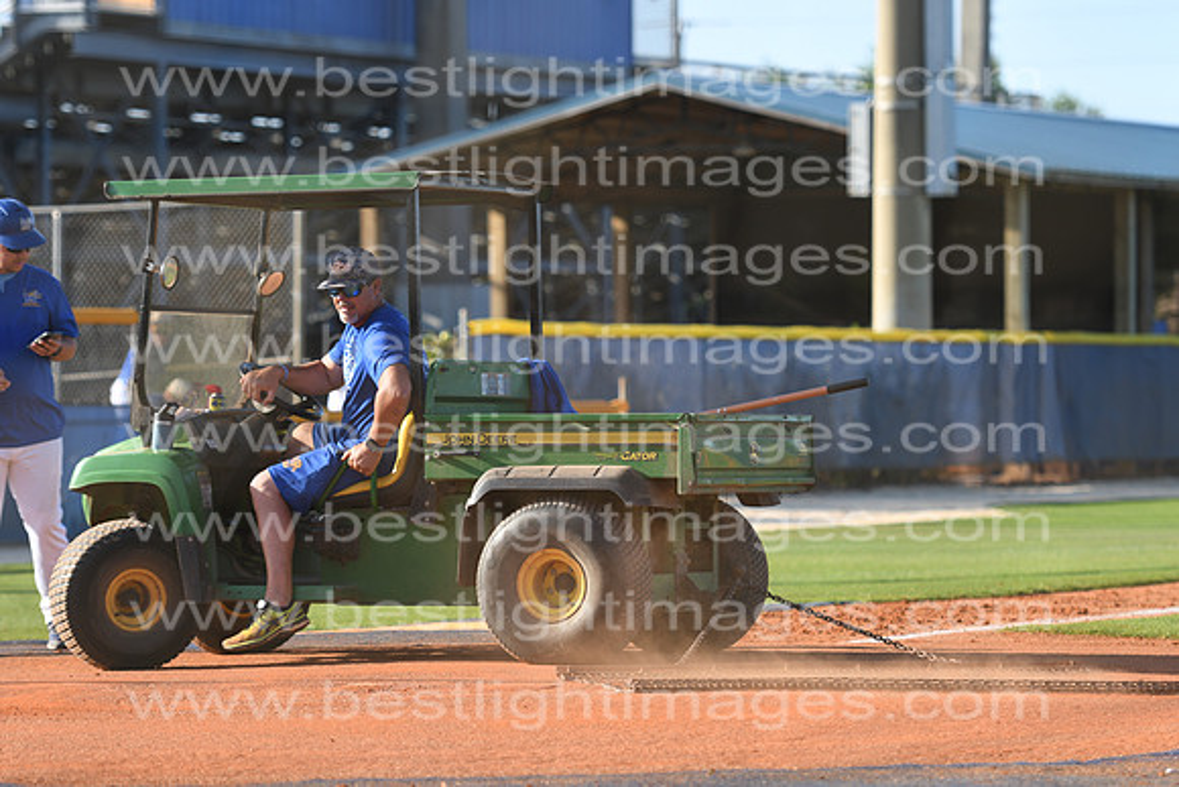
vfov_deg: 7.0
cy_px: 394
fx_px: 6387
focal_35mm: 195
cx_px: 590
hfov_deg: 10.5
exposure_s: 1/1000
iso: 100
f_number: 2.8
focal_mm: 130
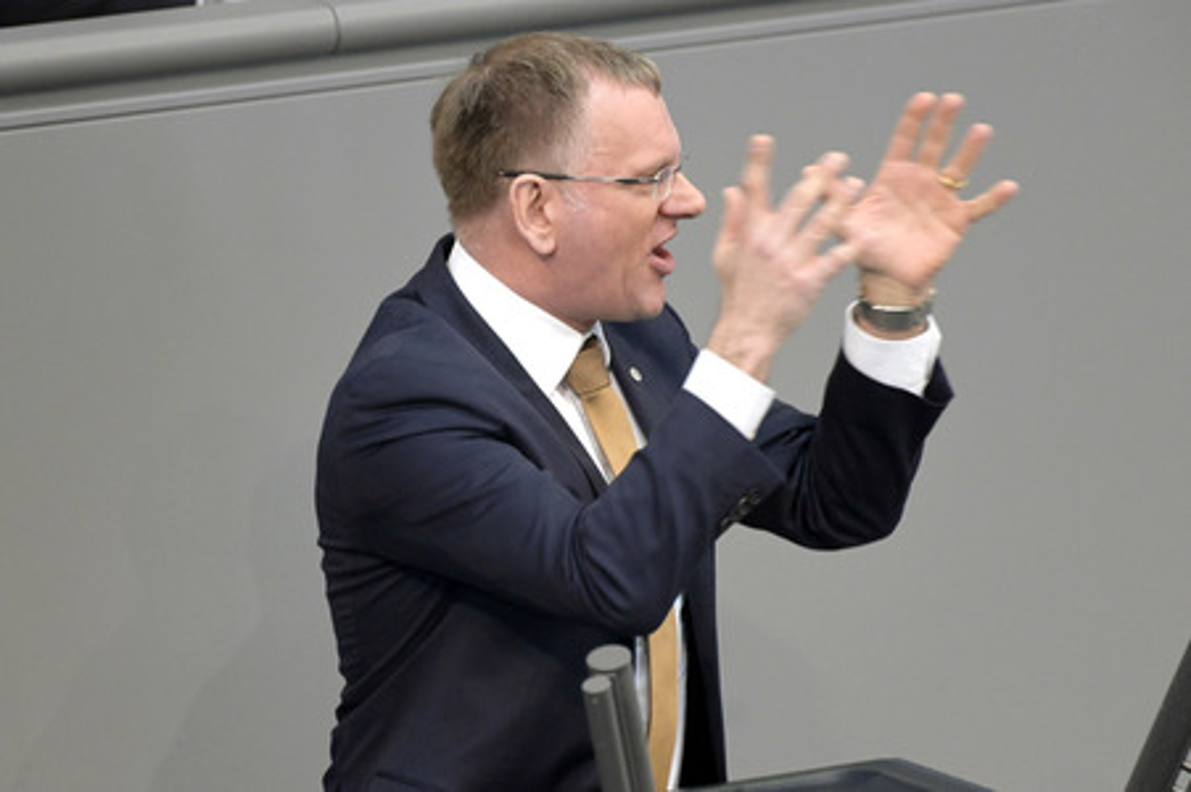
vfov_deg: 2.7
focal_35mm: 500
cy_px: 396
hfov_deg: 4.1
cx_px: 596
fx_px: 16529
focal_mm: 500
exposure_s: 1/320
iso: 8000
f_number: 5.6
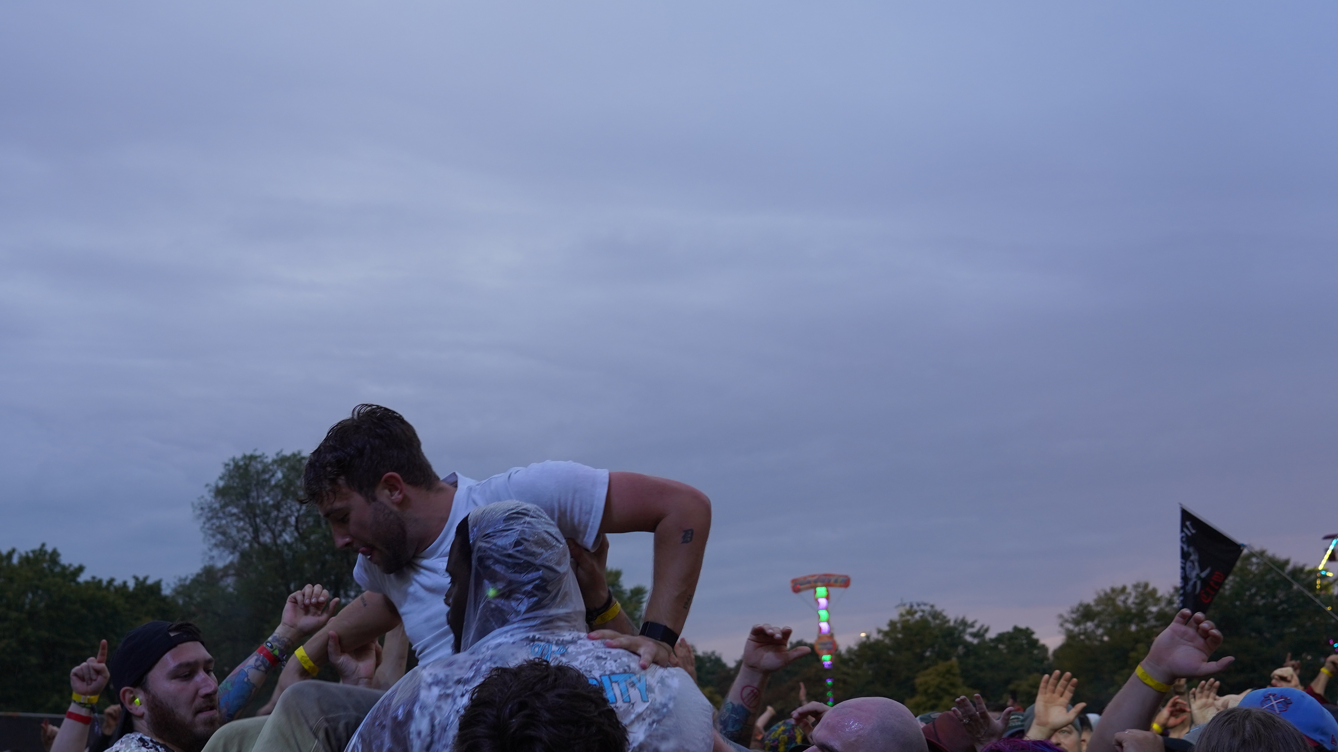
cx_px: 547
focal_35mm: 36
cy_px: 456
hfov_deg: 55.0
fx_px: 1277
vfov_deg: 32.7
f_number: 4
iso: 500
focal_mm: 26
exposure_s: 1/160
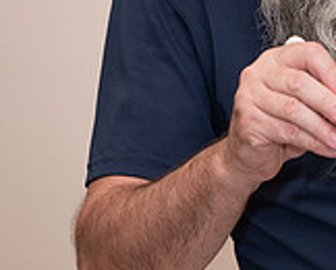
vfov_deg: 5.2
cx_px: 393
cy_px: 159
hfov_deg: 6.5
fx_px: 2957
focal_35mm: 297
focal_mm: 70
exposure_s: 1/250
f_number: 3.5
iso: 1000
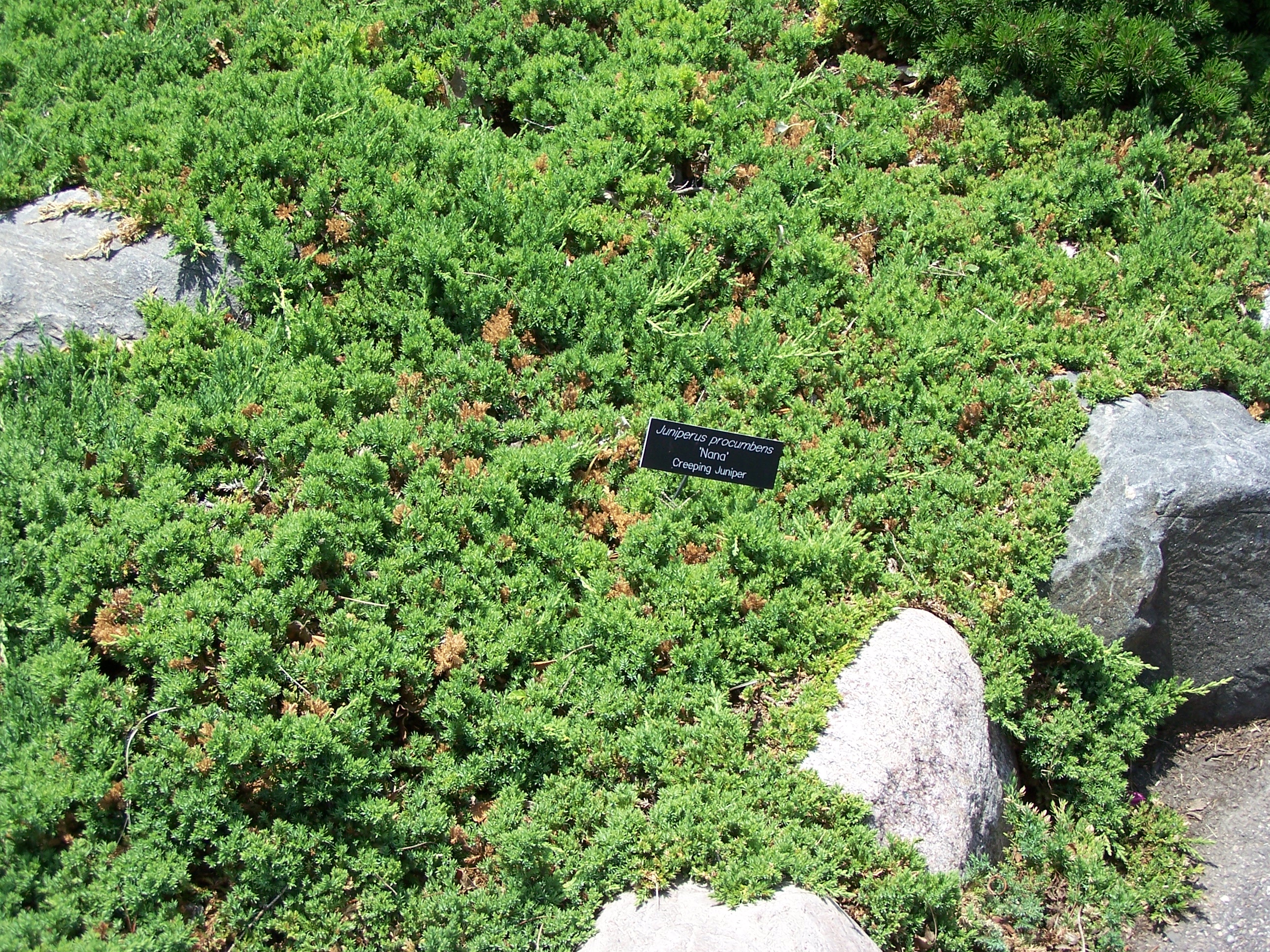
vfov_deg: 28.6
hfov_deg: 37.5
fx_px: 1871
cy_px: 476
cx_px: 635
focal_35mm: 51
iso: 80
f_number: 3
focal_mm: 8.5
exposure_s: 1/750
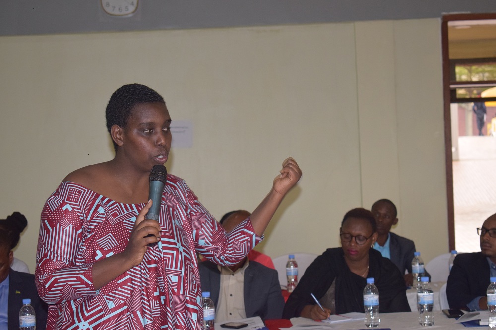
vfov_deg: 16.5
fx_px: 1136
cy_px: 165
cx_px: 248
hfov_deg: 24.6
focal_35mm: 82
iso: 1400
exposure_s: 1/60
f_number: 5.6
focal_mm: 55
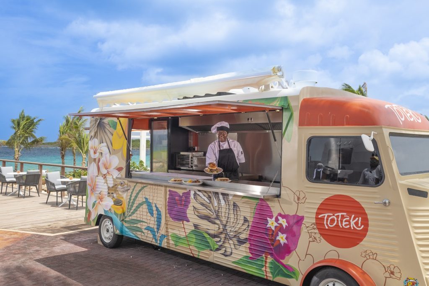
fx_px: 417
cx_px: 214
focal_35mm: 35
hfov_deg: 54.4
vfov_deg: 37.9
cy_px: 143
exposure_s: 1/125
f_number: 8
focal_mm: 35
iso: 100
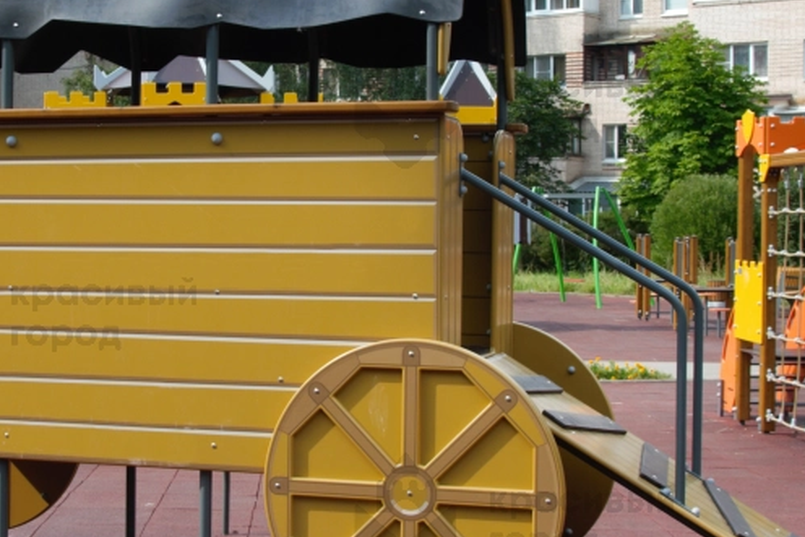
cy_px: 208
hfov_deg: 26.5
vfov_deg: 17.9
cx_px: 284
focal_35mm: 76
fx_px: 1705
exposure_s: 1/160
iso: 100
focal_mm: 21
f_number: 6.3
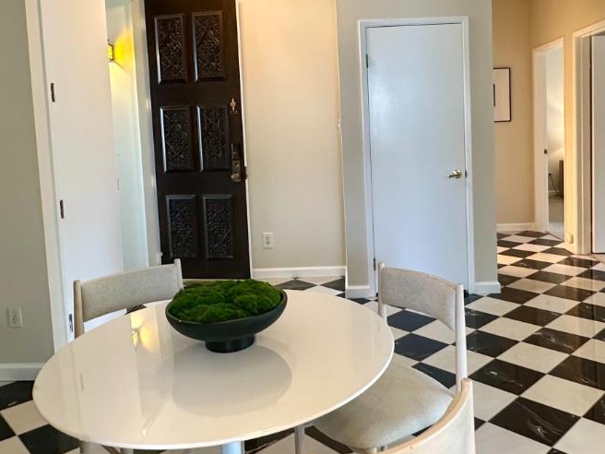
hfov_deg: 56.6
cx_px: 341
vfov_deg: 43.7
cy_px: 165
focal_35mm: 32
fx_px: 559
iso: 200
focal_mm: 2.22
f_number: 2.2
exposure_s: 1/60
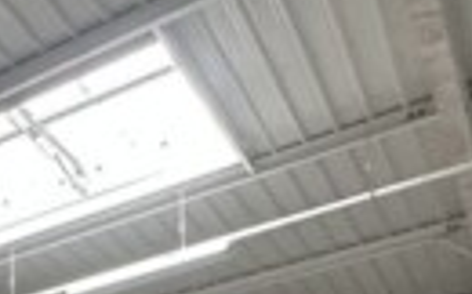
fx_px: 925
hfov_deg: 24.2
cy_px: 624
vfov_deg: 14.4
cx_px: -180
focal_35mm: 72
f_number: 2.2
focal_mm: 2.22
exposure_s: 1/99
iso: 200
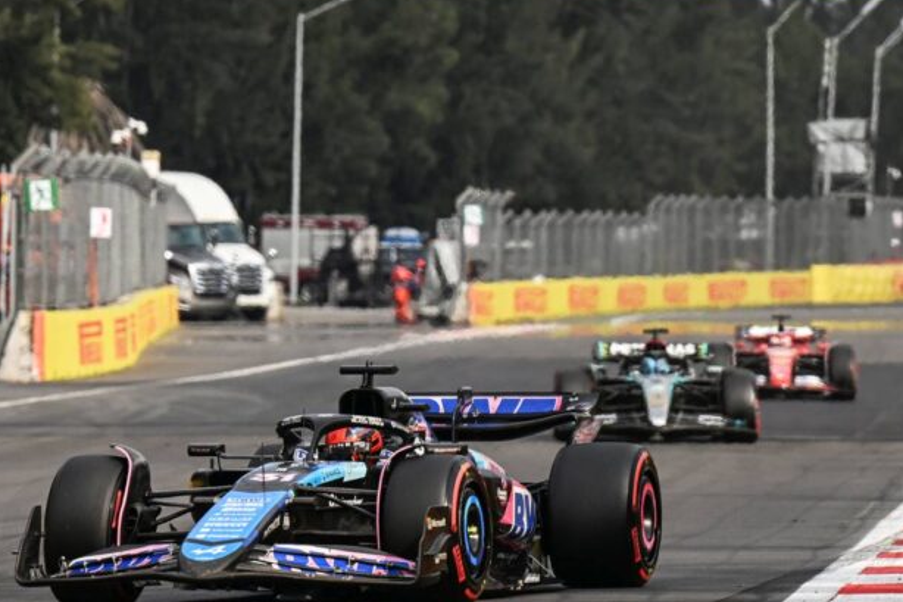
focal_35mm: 381
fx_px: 9554
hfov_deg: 5.4
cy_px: 163
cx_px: 99
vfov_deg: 3.6
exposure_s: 1/2000
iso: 200
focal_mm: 200
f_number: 4.5
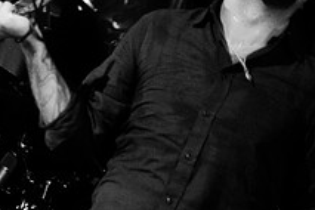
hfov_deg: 7.2
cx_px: 118
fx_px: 2502
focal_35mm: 286
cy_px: 66
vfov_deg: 4.8
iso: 1600
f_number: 2.8
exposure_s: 1/400
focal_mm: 70
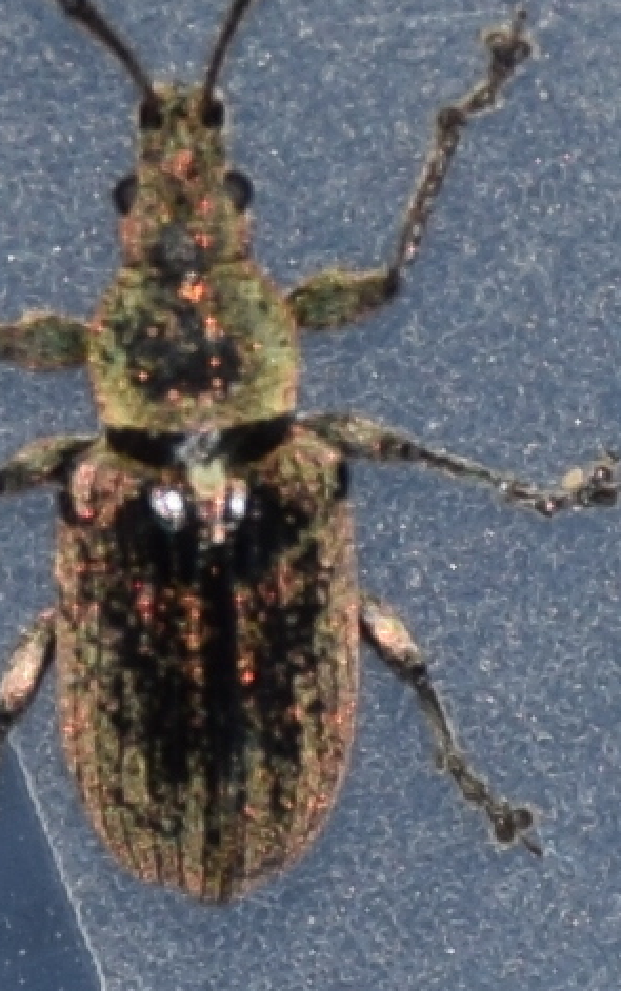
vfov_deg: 4.8
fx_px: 11788
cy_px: 484
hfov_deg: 3.0
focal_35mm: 436
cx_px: 217
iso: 100
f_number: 8
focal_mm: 140
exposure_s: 1/60
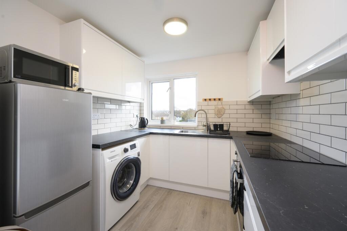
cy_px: 116
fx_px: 135
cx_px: 174
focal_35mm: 14
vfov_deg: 81.1
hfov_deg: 104.3
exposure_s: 1/30
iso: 400
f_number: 8
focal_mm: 14
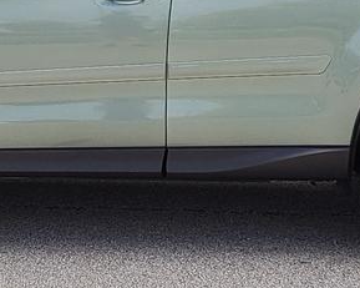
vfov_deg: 16.8
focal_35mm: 90
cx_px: 98
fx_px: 959
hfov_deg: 21.1
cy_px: 16
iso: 50
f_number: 2.4
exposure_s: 1/640
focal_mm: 4.3
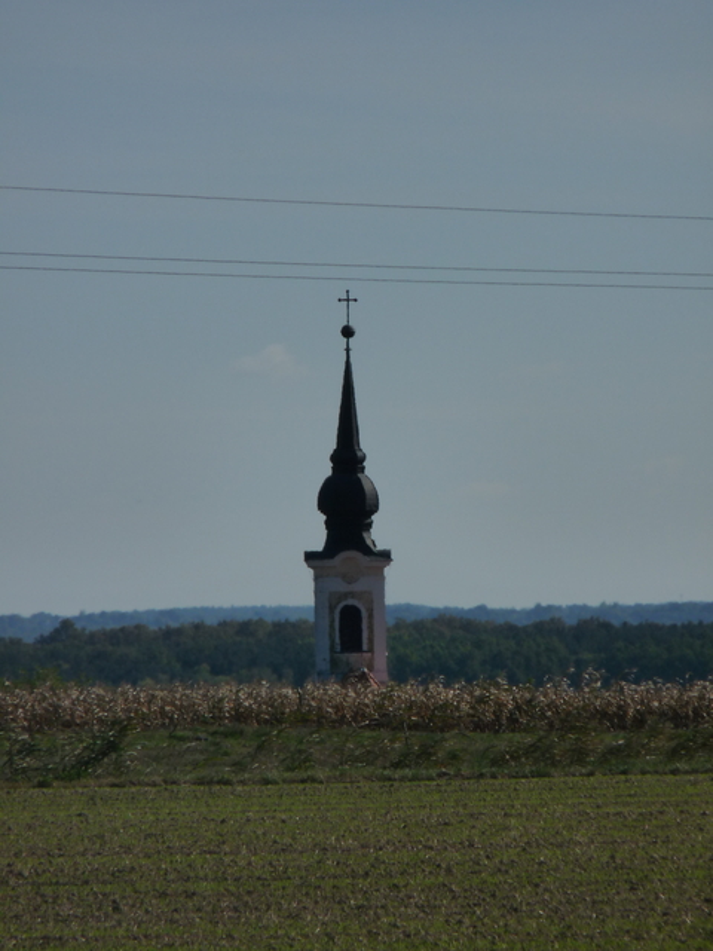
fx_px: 13347
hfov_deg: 3.1
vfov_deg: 4.1
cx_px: 356
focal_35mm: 486
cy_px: 476
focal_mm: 86.4
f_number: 8
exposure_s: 1/800
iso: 160
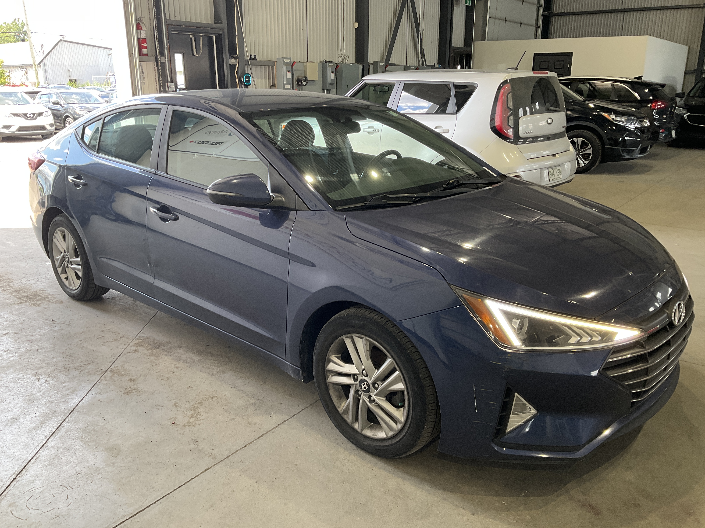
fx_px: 591
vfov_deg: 48.2
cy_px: 264
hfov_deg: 61.7
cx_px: 352
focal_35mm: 29
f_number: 1.8
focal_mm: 3
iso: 64
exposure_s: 1/122
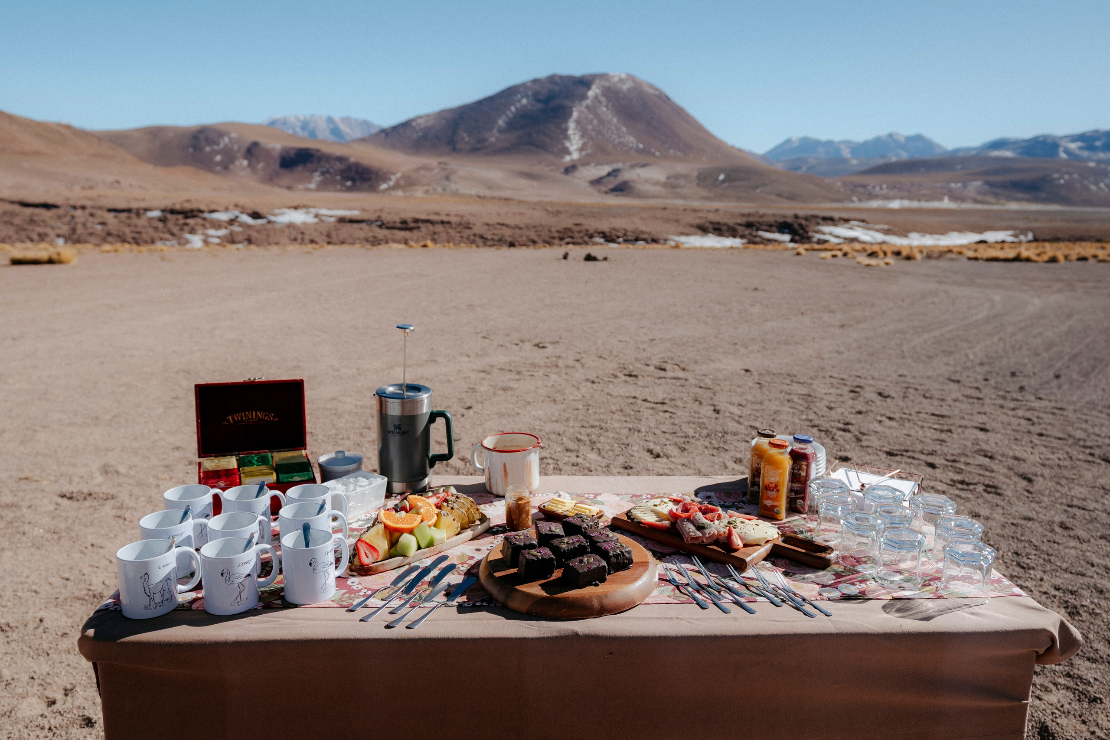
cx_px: 544
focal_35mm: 26
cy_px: 387
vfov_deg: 49.5
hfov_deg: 69.4
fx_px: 802
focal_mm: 24
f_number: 4
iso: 100
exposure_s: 1/400
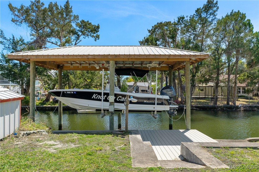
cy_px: 86
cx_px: 130
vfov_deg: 53.1
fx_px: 173
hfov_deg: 73.8
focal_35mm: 24
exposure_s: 1/1500
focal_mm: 16
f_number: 8
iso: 320
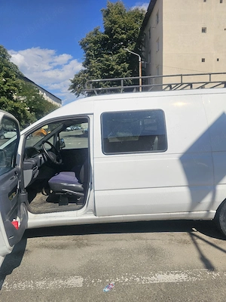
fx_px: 200
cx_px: 113
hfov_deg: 58.9
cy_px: 151
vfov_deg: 73.9
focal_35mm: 23
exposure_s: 1/1667
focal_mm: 6.3
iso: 10
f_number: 1.7
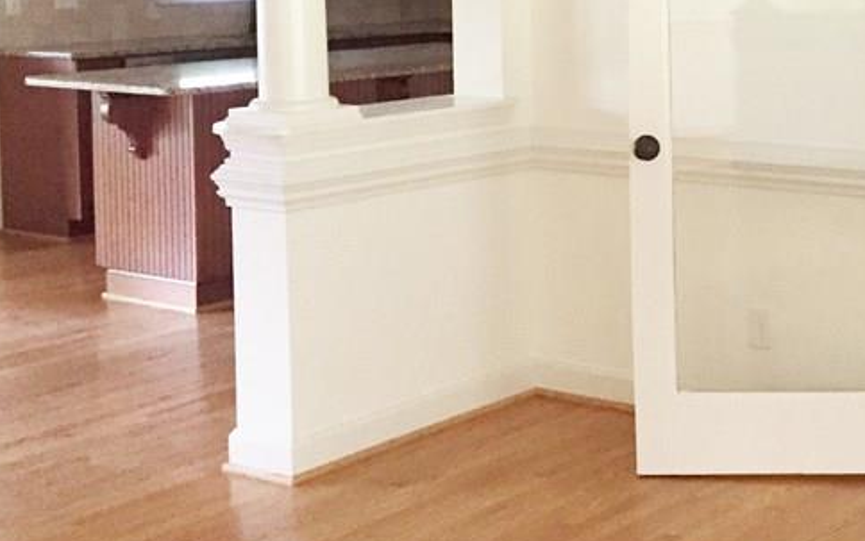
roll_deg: -0.1
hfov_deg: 29.2
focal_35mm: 65
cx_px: 886
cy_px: 23
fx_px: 1533
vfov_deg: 19.5
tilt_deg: -2.8
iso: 250
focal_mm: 4.15
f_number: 2.2
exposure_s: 1/30
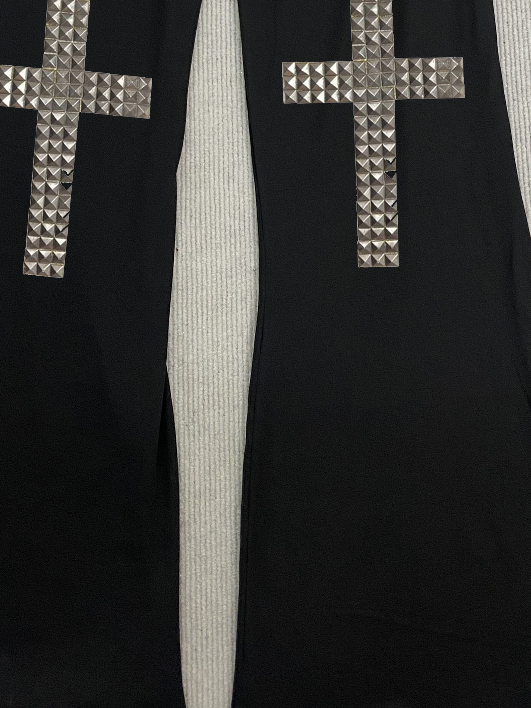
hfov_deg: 26.5
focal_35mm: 55
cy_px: 108
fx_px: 1125
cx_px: 233
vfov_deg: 33.6
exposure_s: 1/78
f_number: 1.8
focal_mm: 4.25
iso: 125
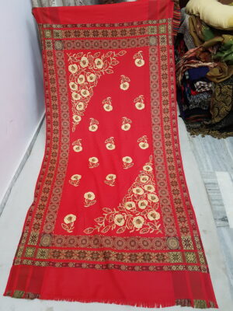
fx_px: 233
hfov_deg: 53.1
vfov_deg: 67.3
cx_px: 116
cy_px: 156
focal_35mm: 26
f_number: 1.7
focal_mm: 4.2
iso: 160
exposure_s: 1/33
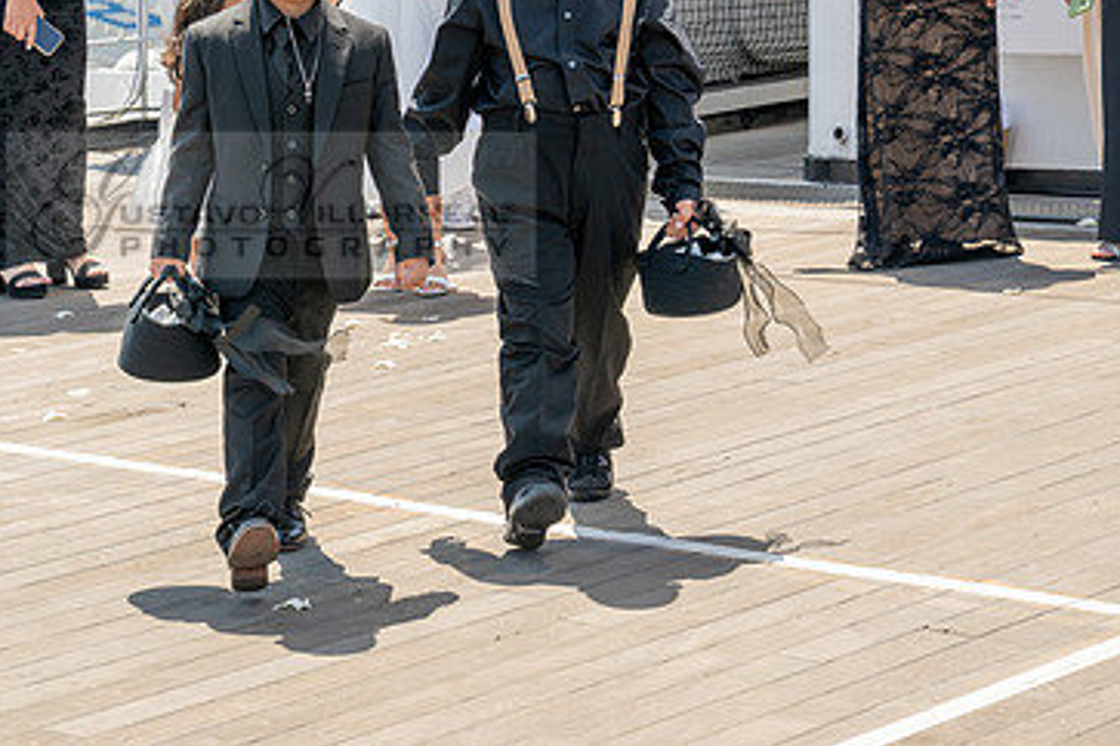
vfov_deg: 12.2
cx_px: 275
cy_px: 205
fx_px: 3484
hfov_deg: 18.1
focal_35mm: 112
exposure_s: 1/200
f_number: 9
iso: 200
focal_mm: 70
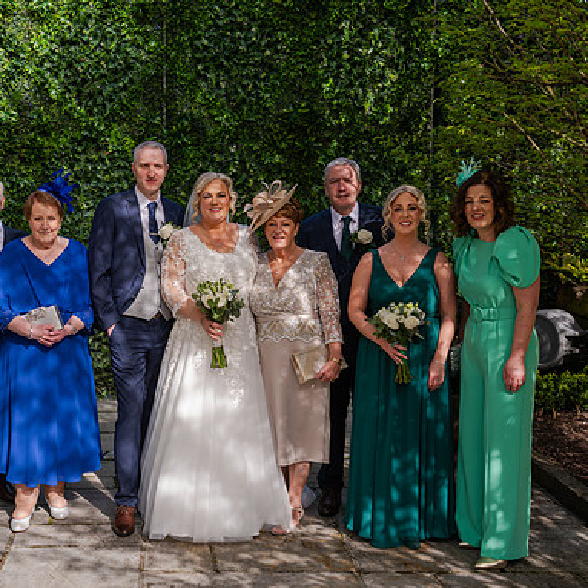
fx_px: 1038
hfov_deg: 31.3
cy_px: 292
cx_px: 172
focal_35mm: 54
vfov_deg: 31.6
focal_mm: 42
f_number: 5
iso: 100
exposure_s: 1/250
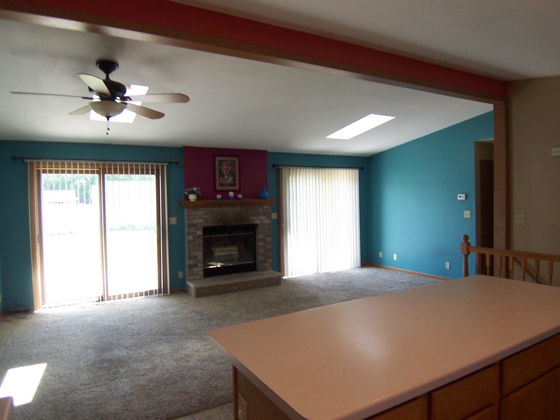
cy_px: 210
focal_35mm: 23
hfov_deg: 73.9
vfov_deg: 58.9
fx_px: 372
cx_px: 280
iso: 64
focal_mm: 3.8
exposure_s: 1/50
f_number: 2.8
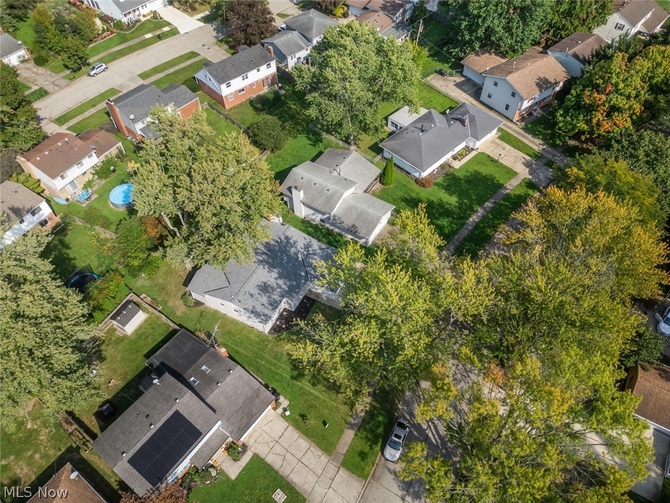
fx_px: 465
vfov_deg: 56.8
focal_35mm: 24
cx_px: 335
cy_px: 252
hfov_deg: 71.6
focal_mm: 6.72
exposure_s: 1/1600
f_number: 1.7
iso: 110
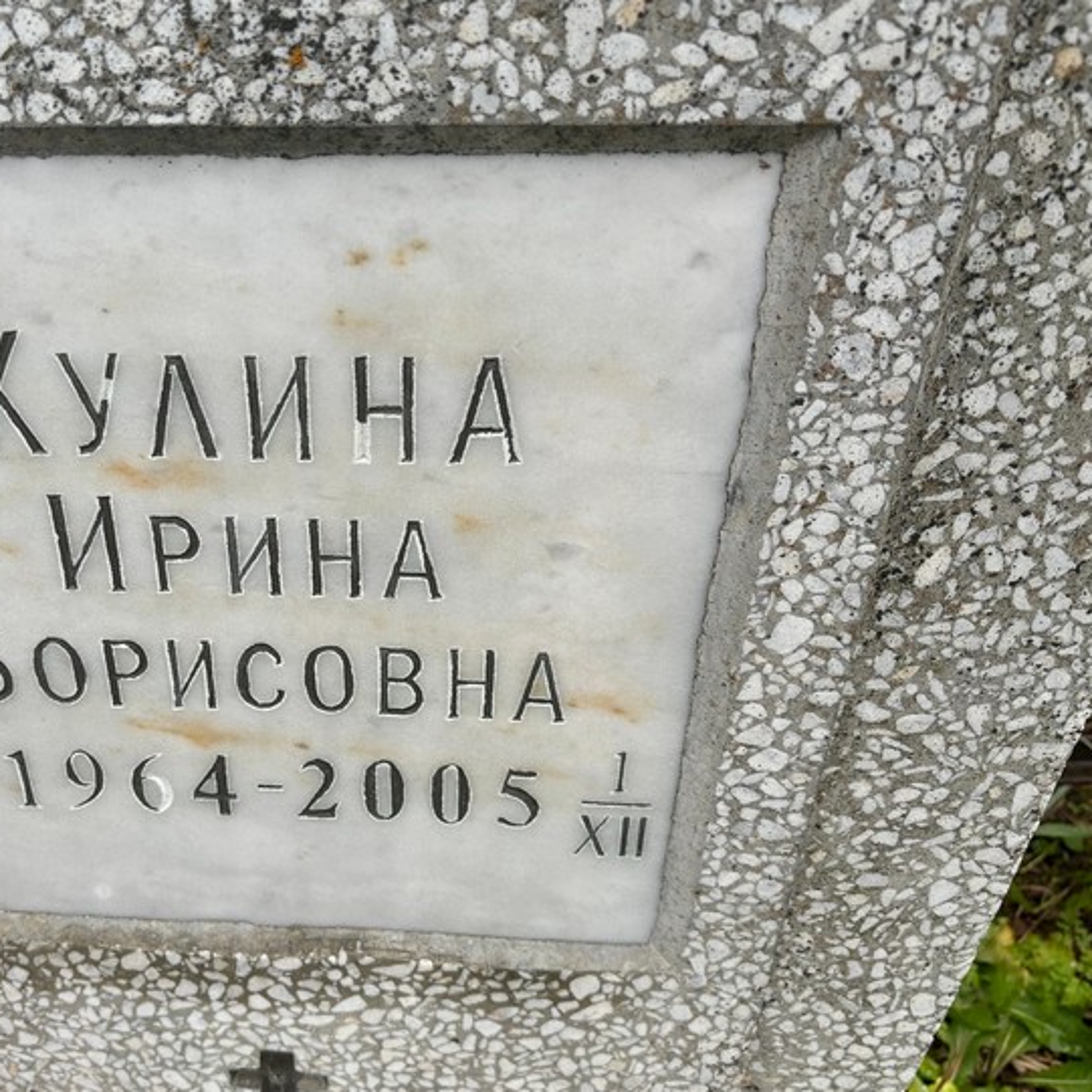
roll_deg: +2.1
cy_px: 571
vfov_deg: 48.4
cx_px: 333
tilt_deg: -36.6
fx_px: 1213
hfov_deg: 47.4
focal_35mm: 34
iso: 32
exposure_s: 1/135
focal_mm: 5.96
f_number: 1.6
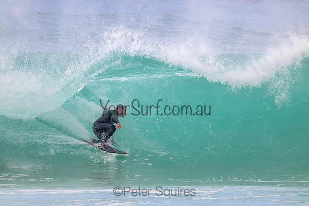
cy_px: 103
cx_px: 154
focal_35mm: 800
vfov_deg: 1.7
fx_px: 6868
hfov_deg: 2.6
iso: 1600
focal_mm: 800
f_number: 11
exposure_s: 1/2000
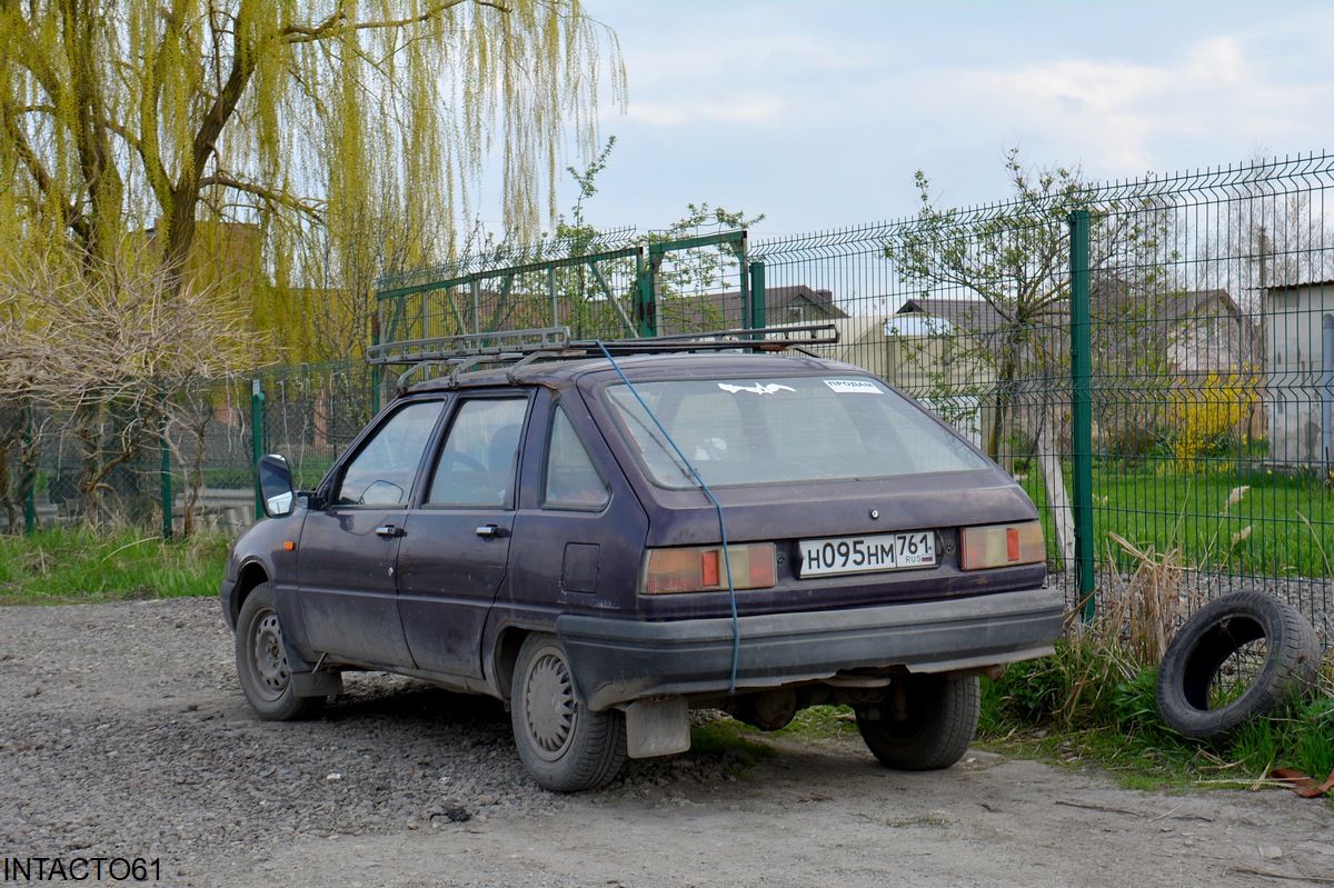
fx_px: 2111
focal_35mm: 57
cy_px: 444
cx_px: 667
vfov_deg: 23.8
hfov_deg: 35.1
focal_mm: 38
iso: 200
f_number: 8
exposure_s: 1/250
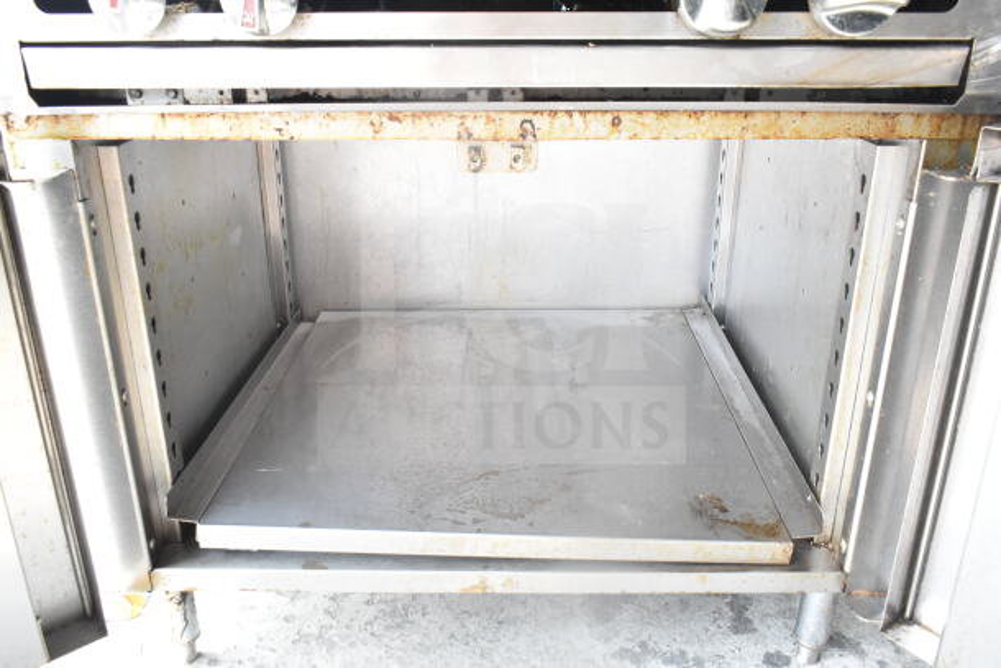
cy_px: 334
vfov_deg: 43.6
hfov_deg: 61.9
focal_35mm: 30
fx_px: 834
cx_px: 500
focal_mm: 20
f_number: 6.3
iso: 1600
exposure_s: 1/160
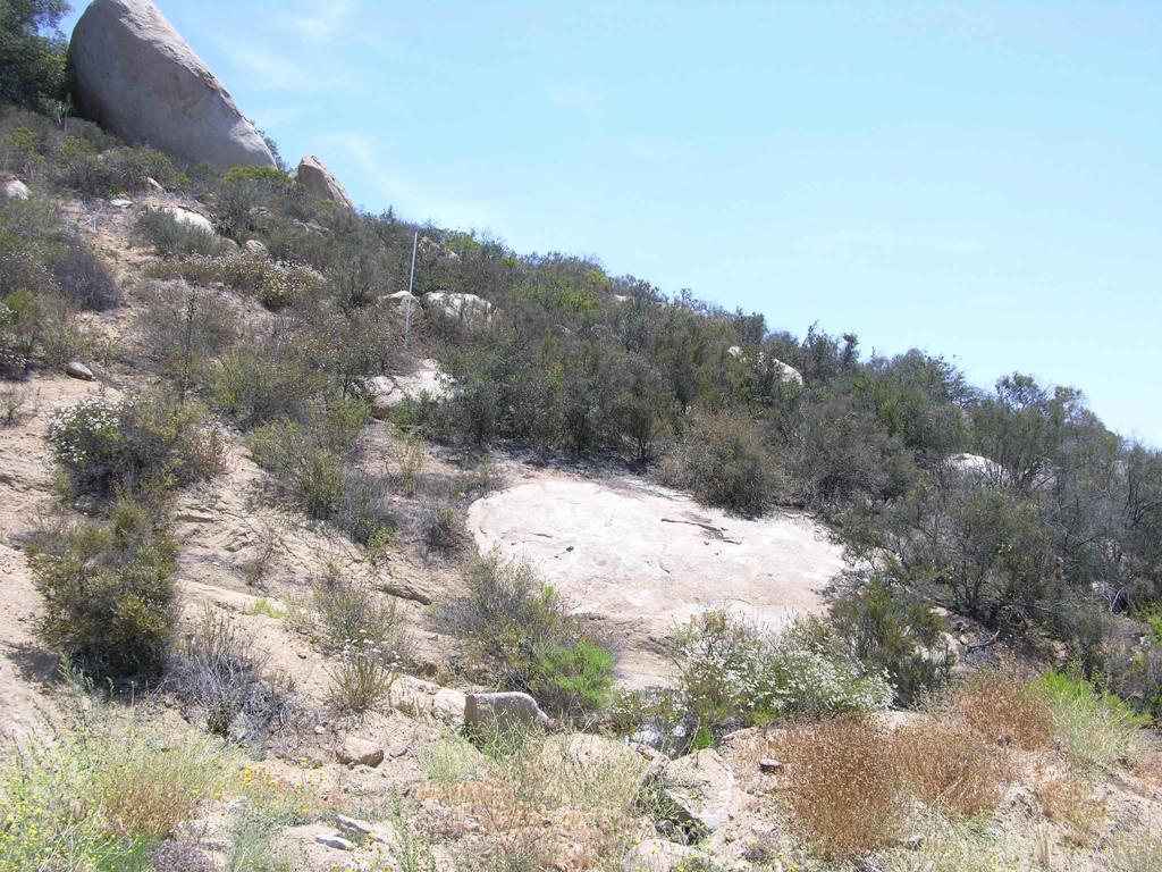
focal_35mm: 35
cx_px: 581
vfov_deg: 40.7
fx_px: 1175
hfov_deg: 52.6
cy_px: 436
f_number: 5.6
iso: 50
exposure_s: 1/206
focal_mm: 8.9
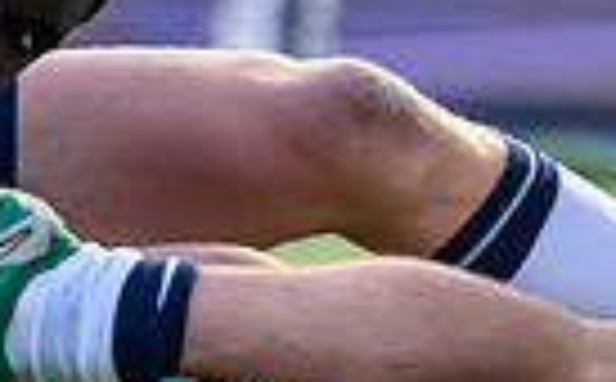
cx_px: -5
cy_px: 783
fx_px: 64250
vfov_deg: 0.3
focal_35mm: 3835
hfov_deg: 0.5
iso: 4000
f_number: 3.5
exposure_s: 1/1600
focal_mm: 400
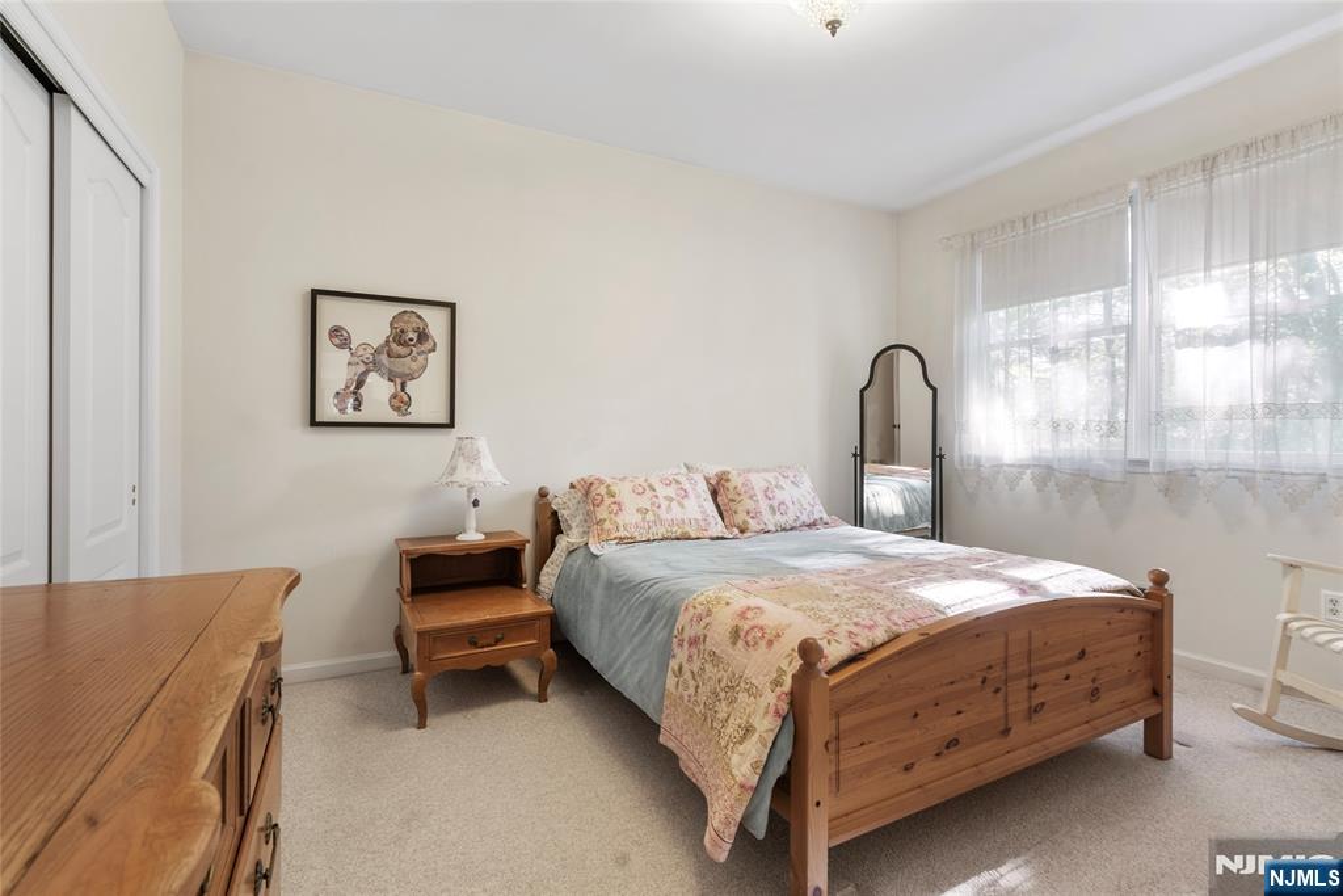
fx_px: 597
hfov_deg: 96.7
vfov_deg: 73.8
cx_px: 672
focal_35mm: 16
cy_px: 448
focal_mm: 16
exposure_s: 1.6
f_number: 8
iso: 100
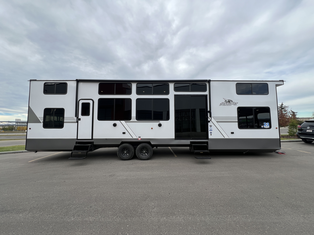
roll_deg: +1.7
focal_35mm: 13
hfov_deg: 106.2
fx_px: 118
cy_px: 118
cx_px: 157
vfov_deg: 89.9
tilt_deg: +2.6
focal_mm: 1.57
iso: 32
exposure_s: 1/518
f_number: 1.8
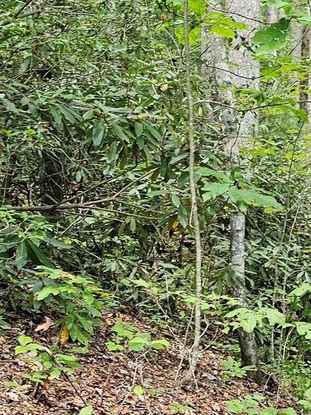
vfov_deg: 25.5
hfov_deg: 19.7
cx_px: 244
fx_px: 887
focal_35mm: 74
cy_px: 373
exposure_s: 1/120
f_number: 1.7
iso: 320
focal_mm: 6.3
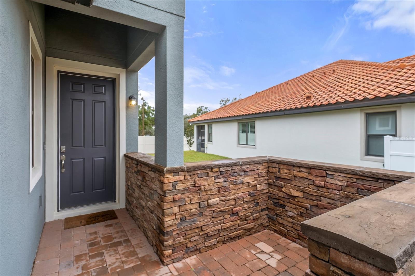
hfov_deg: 90.0
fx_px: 207
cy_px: 138
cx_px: 208
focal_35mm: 18
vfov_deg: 67.4
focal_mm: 18
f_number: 8
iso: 320
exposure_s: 1/100
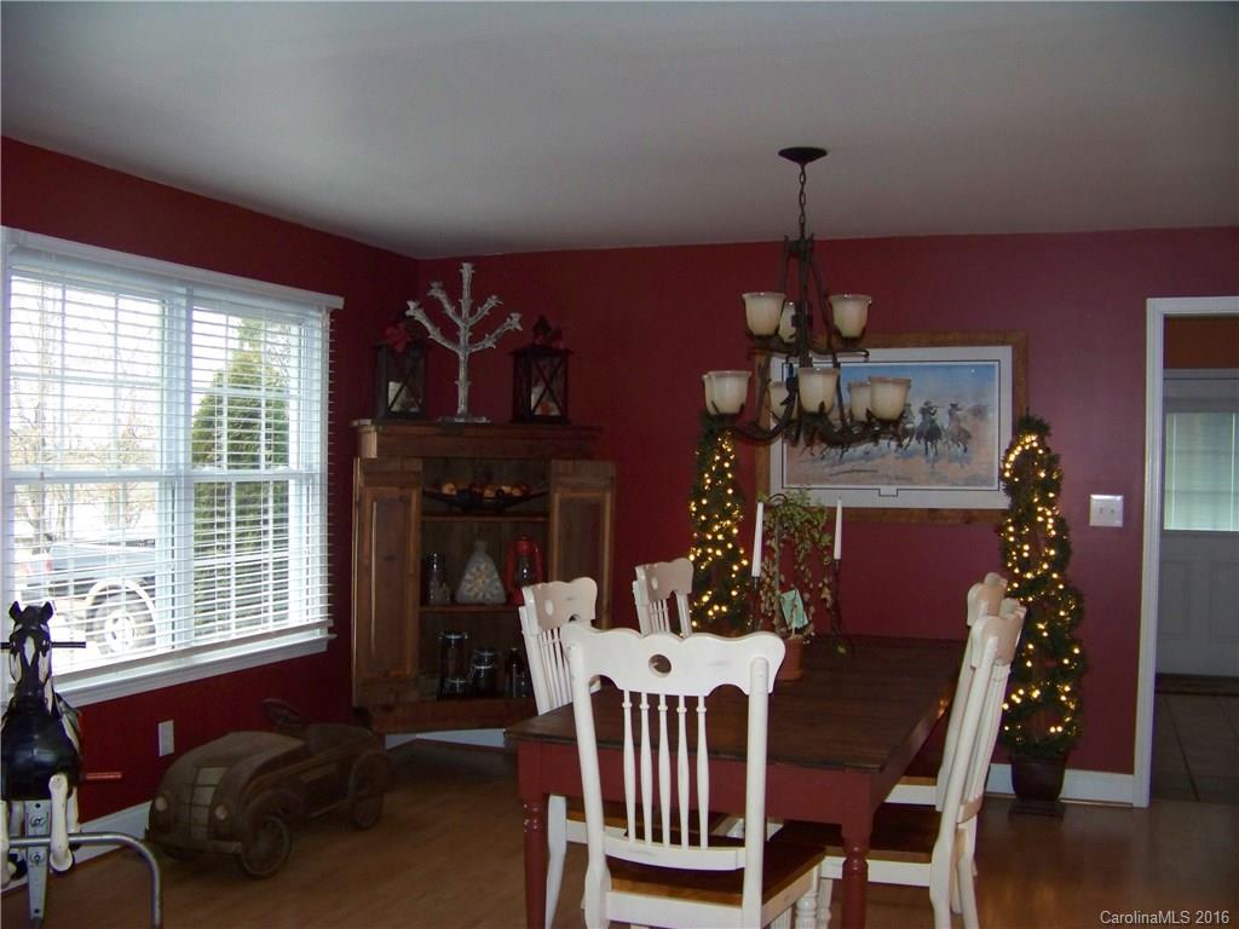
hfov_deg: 51.4
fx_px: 1289
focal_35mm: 36
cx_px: 620
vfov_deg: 39.7
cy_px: 464
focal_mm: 5.85
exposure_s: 1/30
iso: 200
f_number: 2.8
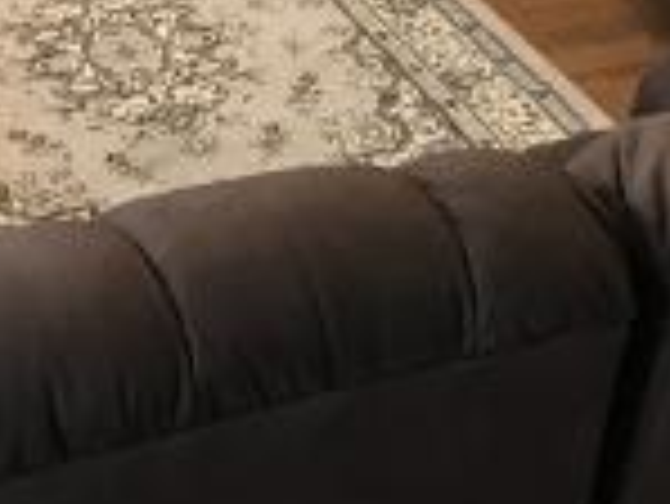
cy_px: -328
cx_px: 283
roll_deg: -1.2
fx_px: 2324
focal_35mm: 120
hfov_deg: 16.4
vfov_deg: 11.7
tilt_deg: -18.0
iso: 50
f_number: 1.8
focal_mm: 3.99
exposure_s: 1/15
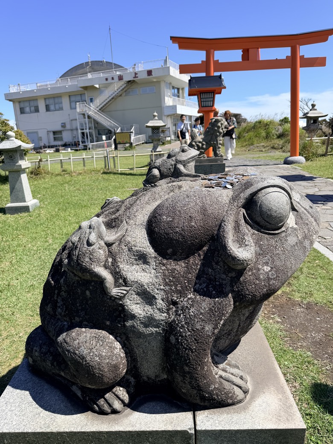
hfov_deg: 56.8
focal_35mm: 24
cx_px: 166
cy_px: 222
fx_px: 308
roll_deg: +3.0
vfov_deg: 71.6
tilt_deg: -15.0
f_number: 1.78
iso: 80
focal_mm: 6.76
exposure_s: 1/3584
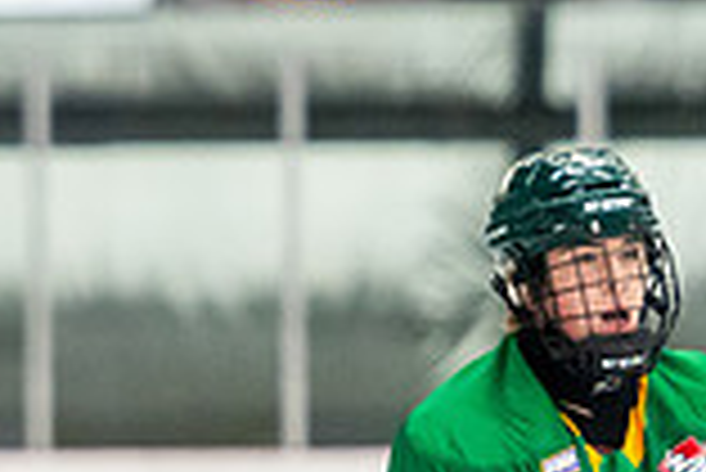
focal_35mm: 733
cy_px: 657
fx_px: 14388
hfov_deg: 2.8
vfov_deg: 1.9
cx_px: 556
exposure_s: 1/800
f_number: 2.8
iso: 3200
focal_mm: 155
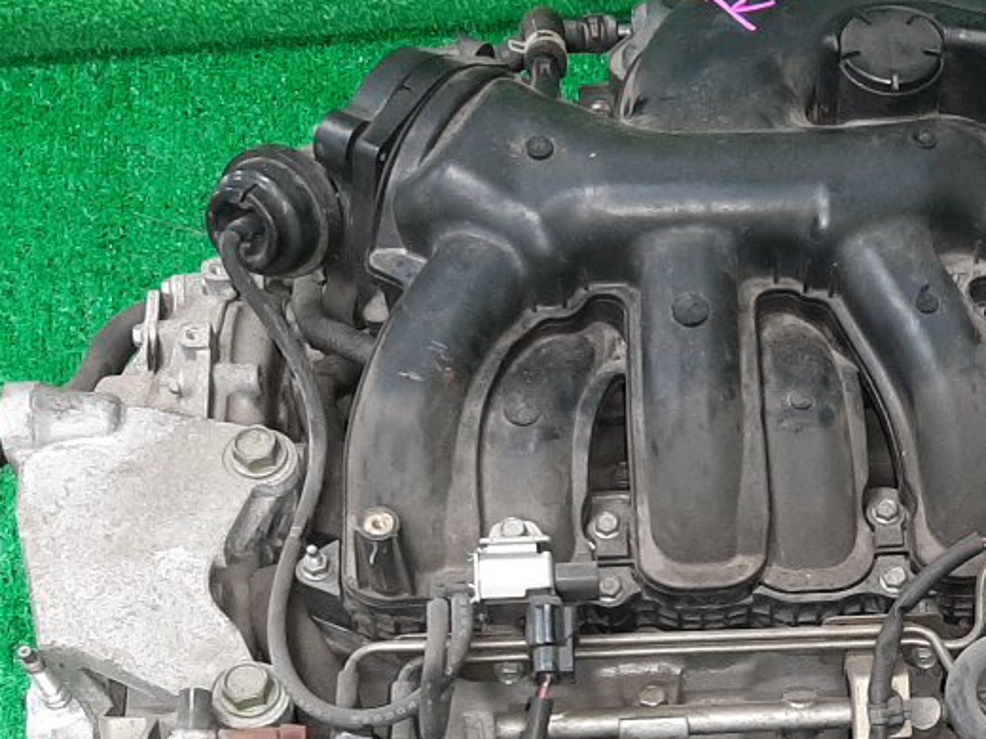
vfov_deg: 19.5
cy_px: 828
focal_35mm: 72
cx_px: 842
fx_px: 2051
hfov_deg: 26.3
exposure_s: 1/50
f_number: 1.7
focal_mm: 3.93
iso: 173
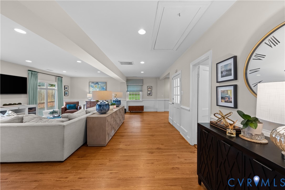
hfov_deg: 112.6
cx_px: 142
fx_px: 95
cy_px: 95
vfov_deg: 90.0
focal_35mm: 12
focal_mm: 12
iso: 2000
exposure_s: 1/20
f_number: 6.3
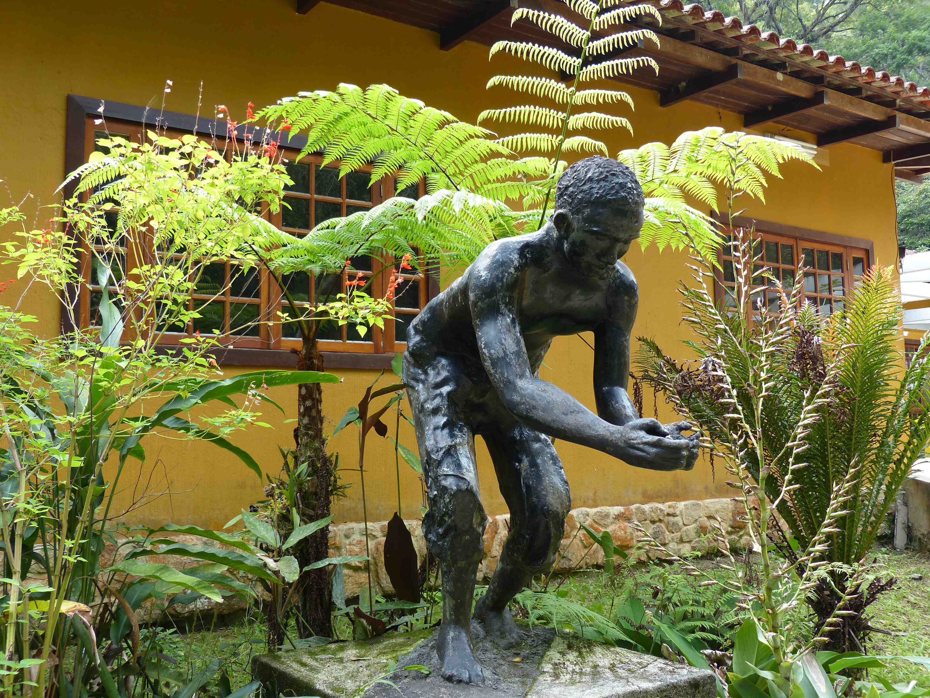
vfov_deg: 41.8
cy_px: 349
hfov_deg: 54.0
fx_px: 913
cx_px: 465
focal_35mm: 34
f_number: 2.8
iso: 100
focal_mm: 6
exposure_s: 1/100
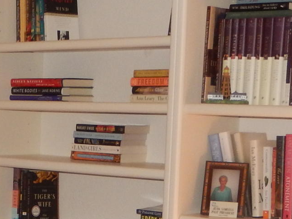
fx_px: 987
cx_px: -80
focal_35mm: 117
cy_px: 213
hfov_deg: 16.0
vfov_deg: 12.5
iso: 200
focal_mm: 4.5
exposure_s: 1/30
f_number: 3.4
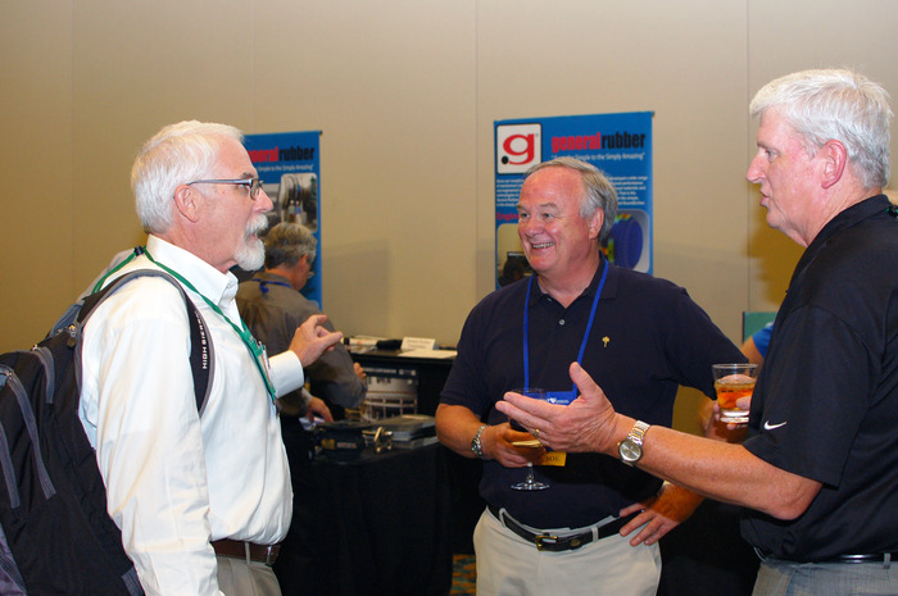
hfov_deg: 37.9
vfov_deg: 25.7
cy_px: 298
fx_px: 1308
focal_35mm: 52
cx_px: 449
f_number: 4
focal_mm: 35
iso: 400
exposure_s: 1/60
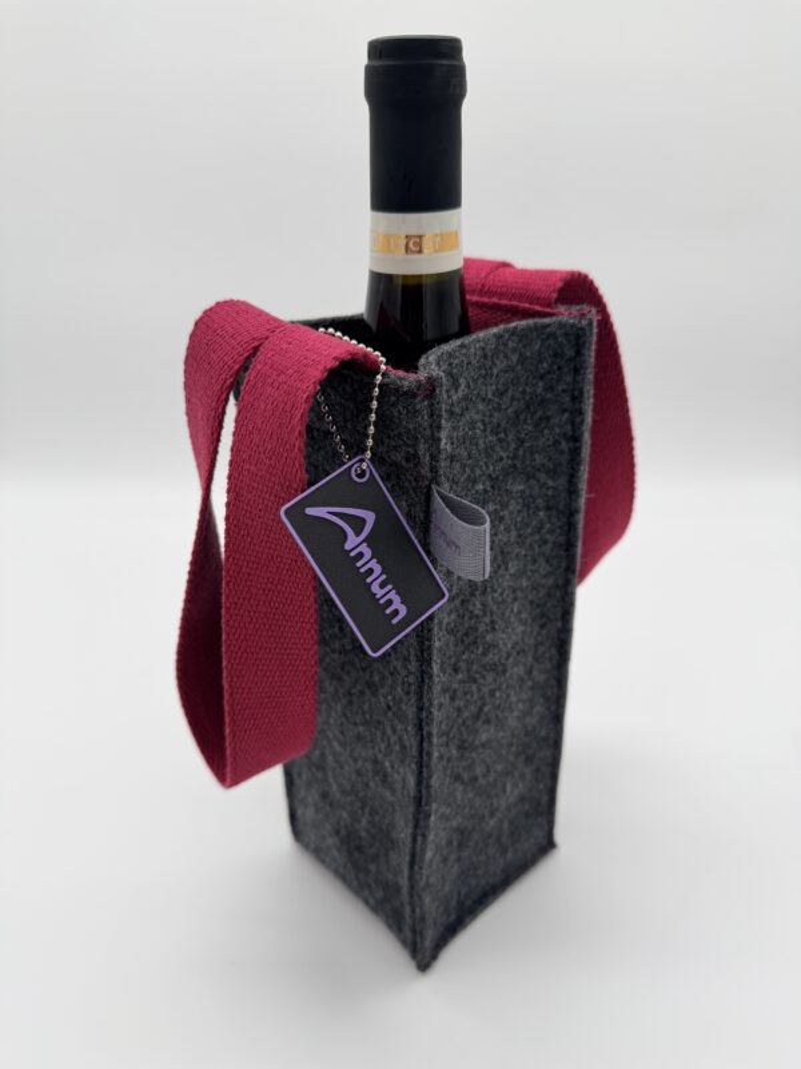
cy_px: 534
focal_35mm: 24
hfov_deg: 56.8
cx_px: 400
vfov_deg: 71.6
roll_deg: +1.3
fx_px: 740
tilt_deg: -28.2
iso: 80
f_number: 1.78
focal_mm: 6.76
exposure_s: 1/514
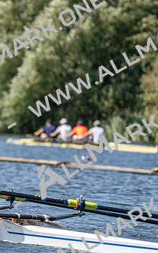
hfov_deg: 2.9
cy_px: 129
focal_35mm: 446
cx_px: -26
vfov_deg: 4.7
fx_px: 3074
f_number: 5.6
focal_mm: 257
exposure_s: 1/2000
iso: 320
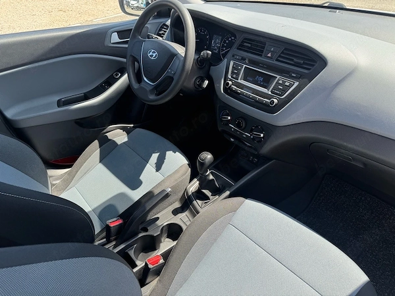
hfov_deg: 71.6
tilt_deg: -36.0
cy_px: 148
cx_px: 198
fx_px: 274
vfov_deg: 56.8
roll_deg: +2.6
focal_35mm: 24
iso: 80
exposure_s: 1/615
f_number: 1.78
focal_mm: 6.76
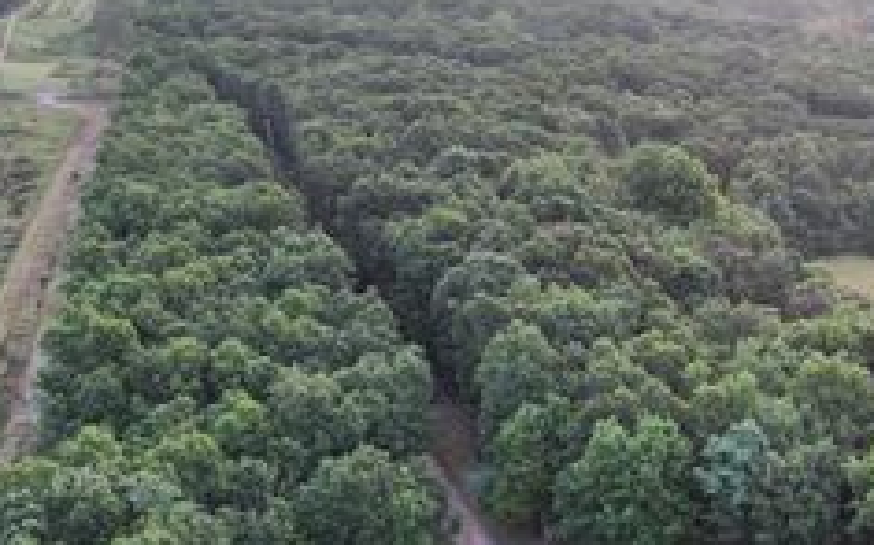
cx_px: 785
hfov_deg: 35.4
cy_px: 358
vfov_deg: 23.8
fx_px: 1285
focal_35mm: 54
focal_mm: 6.72
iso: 100
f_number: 1.7
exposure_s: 1/120
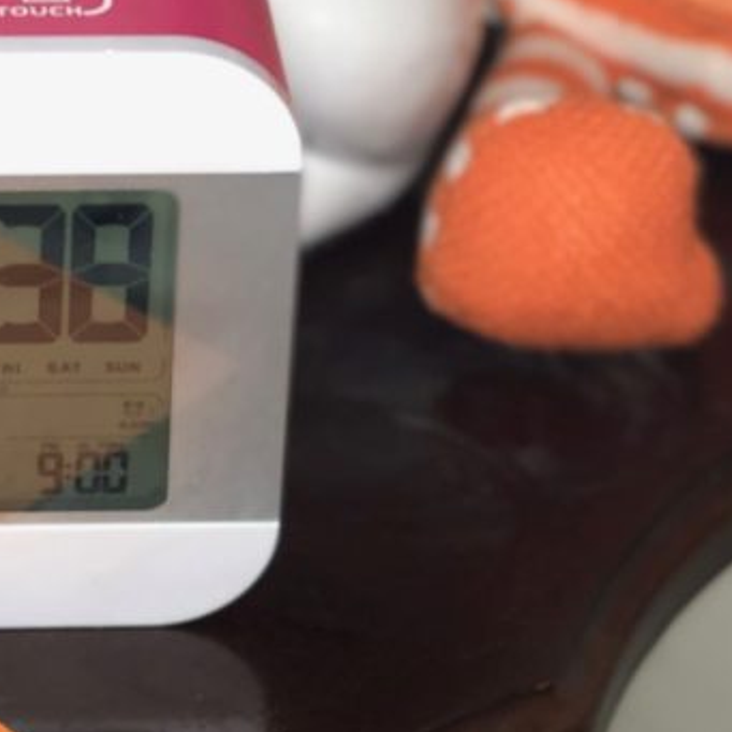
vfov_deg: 12.5
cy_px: 745
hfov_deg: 12.6
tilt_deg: -40.4
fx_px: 3302
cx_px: 69
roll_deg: -2.4
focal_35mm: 138
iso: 64
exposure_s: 1/30
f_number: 2.4
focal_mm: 6
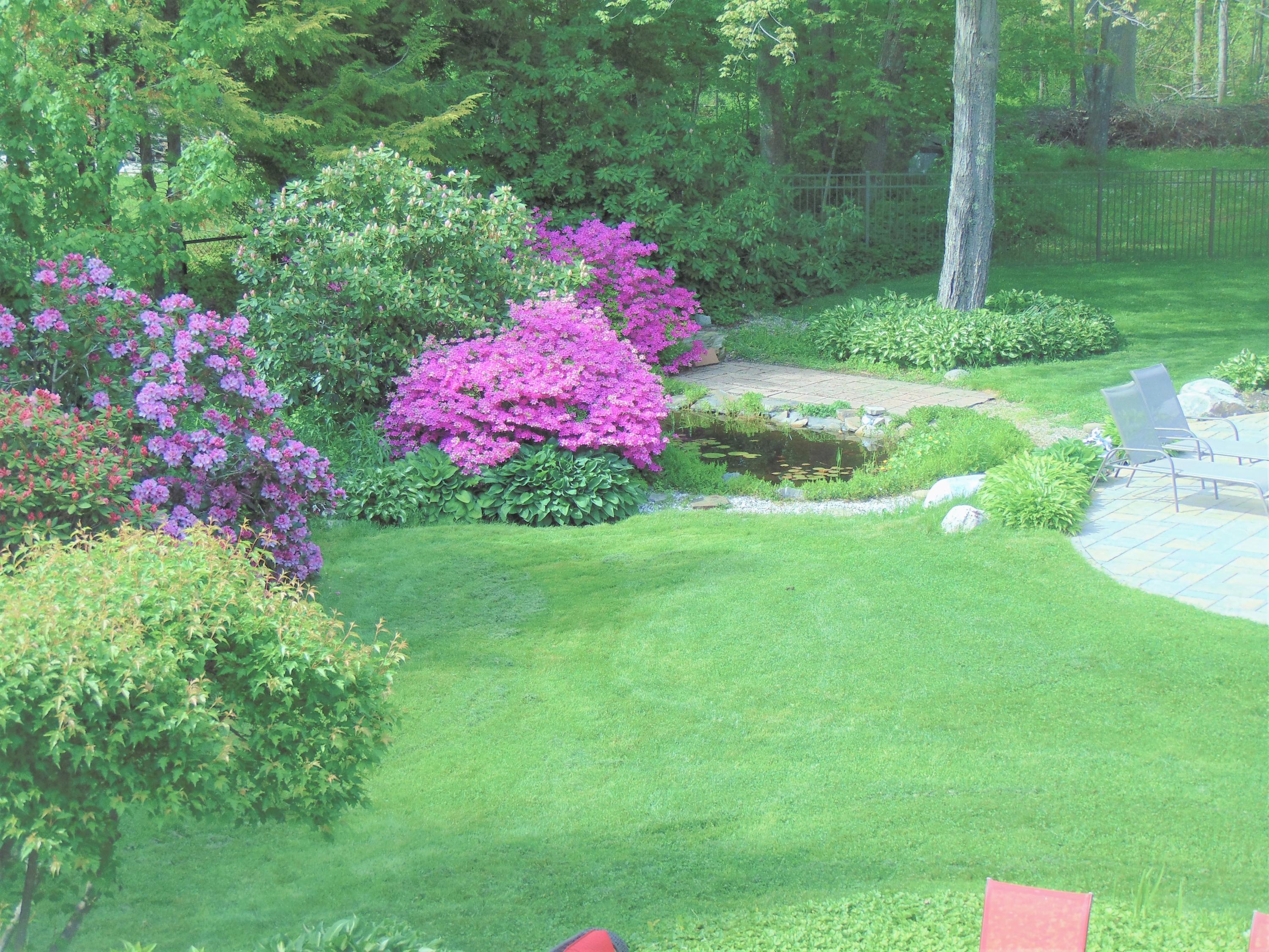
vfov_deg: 20.7
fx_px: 2603
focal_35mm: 71
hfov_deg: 27.4
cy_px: 476
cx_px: 634
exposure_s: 1/200
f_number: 3.7
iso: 80
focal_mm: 12.8
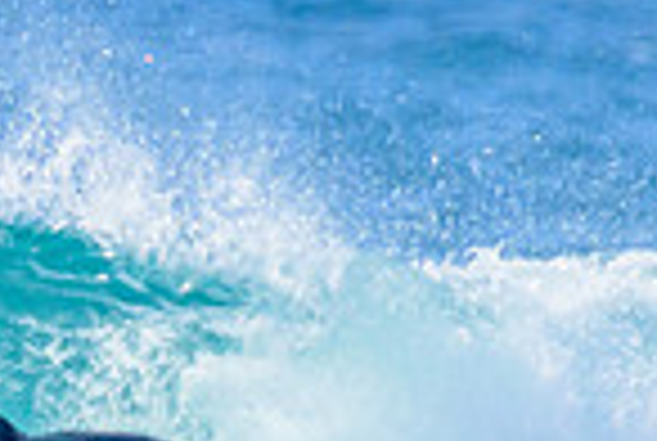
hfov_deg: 0.6
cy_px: 502
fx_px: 67187
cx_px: -155
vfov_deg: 0.4
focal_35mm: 3674
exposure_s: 1/2000
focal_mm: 800
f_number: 11
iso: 1600
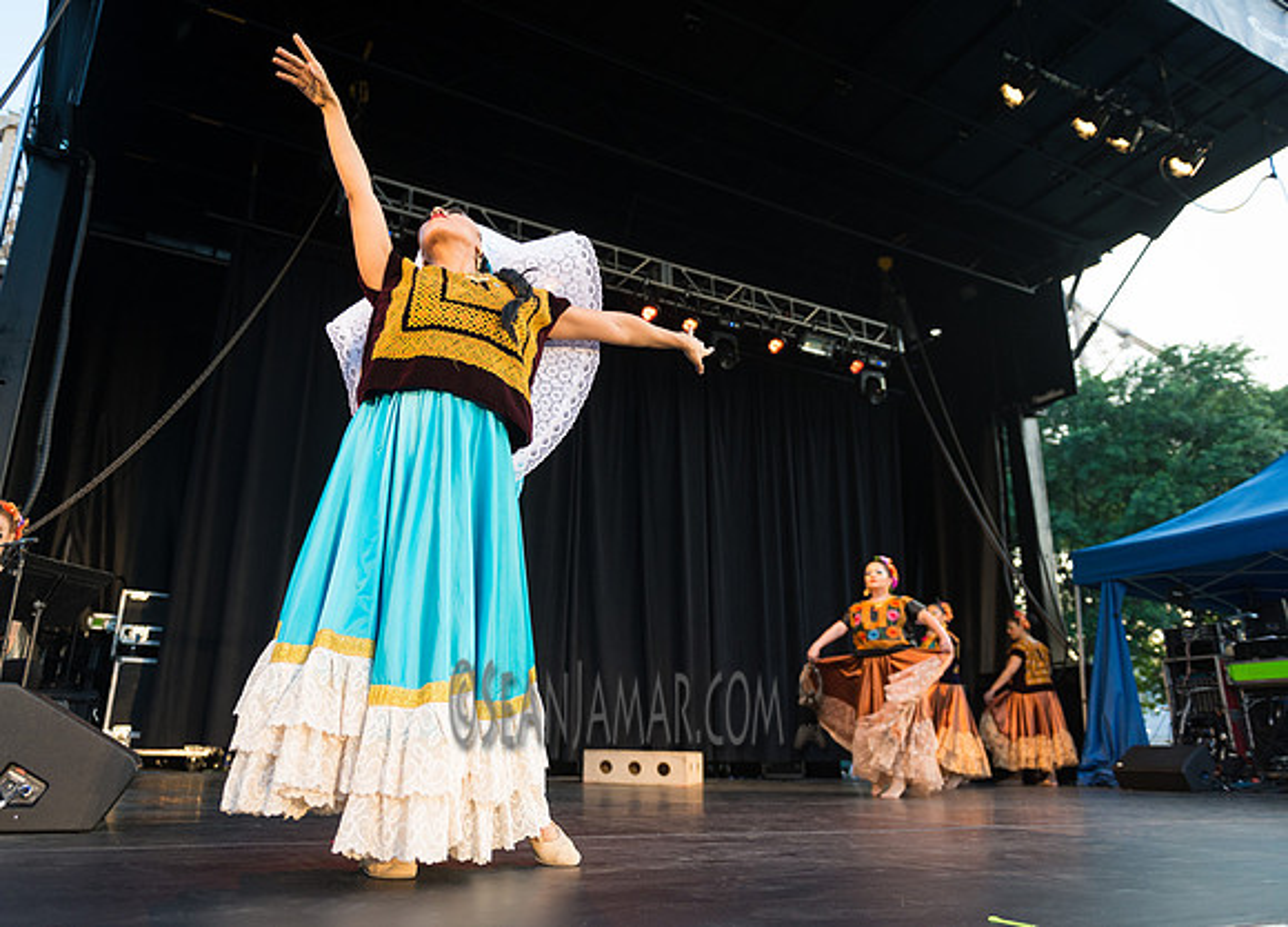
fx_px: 924
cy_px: 464
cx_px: 595
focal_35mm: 25
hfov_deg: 69.6
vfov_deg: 53.2
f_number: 2.8
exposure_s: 1/640
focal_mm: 24
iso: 1000
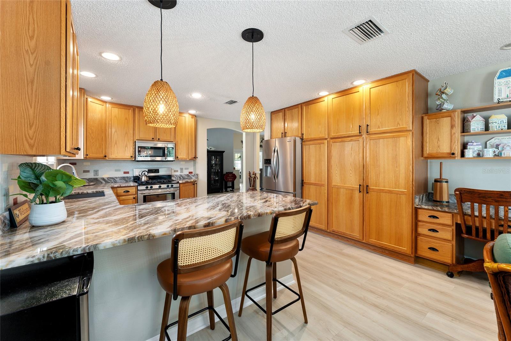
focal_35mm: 15
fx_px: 207
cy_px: 170
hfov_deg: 101.9
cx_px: 256
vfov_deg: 78.8
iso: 400
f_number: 7.1
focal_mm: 14.6
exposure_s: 1/6
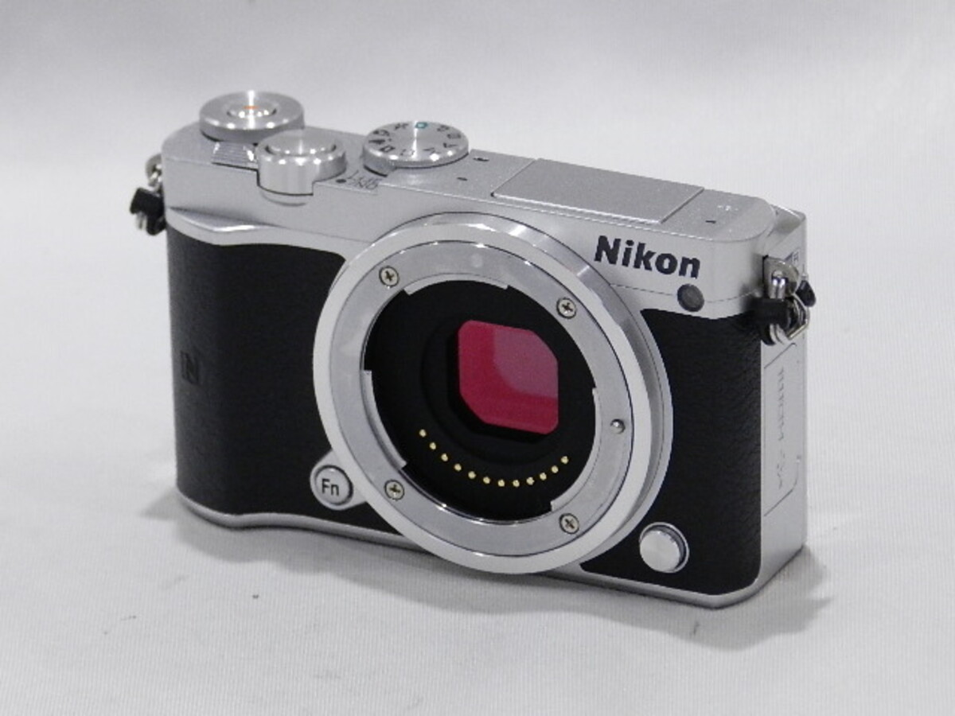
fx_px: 6594
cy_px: 358
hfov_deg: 8.3
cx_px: 478
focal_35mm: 239
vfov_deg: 6.2
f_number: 5.1
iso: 800
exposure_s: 1/50
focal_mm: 42.4
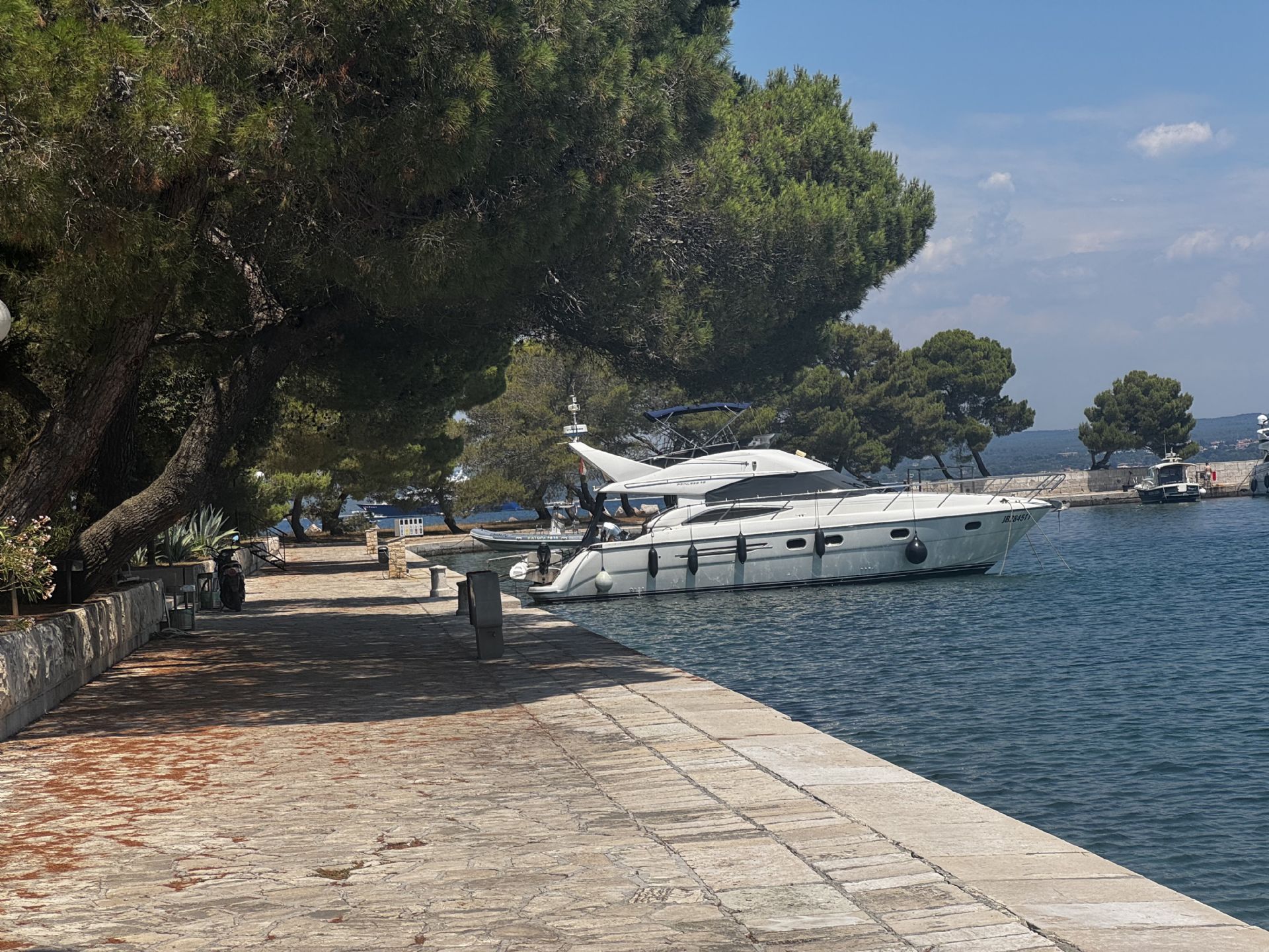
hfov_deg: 25.3
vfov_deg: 19.1
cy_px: 476
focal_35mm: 77
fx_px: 2823
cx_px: 634
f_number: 2.8
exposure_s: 1/1193
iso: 25
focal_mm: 9
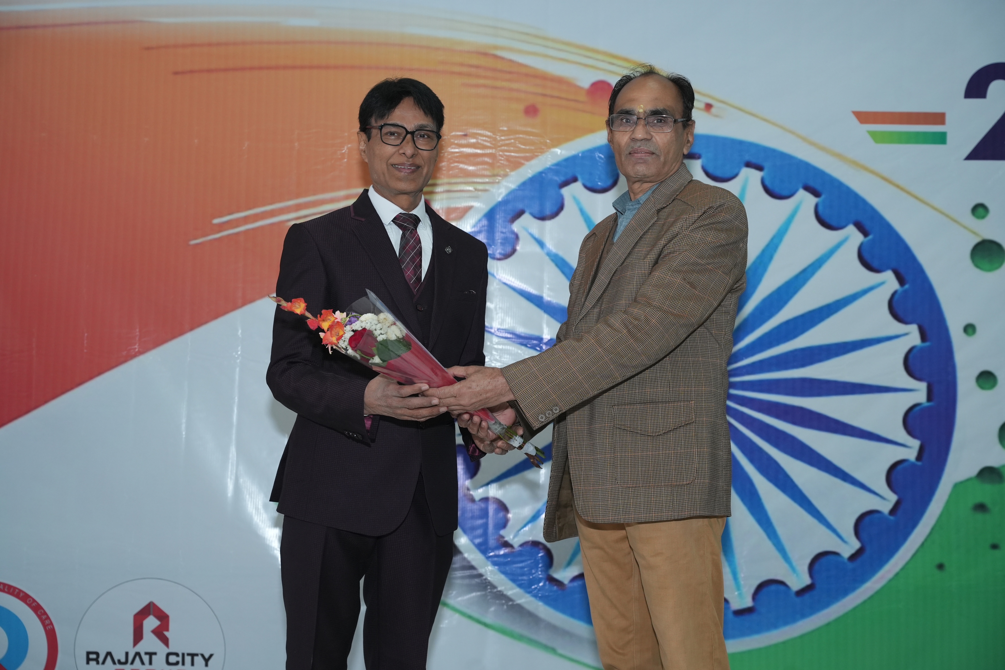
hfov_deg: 39.1
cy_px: 335
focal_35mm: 51
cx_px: 502
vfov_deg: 26.6
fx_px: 1415
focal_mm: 50.7
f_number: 4.5
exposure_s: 1/200
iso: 1600
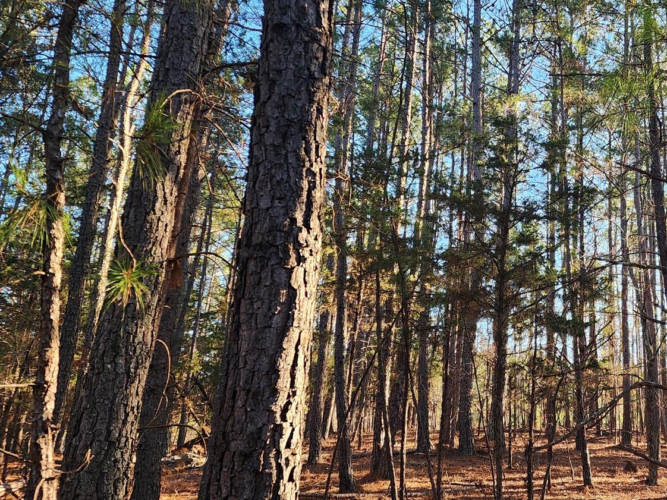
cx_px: 542
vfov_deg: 34.0
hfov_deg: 42.6
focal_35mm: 42
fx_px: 809
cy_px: 168
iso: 50
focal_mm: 6.4
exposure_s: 1/180
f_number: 1.8
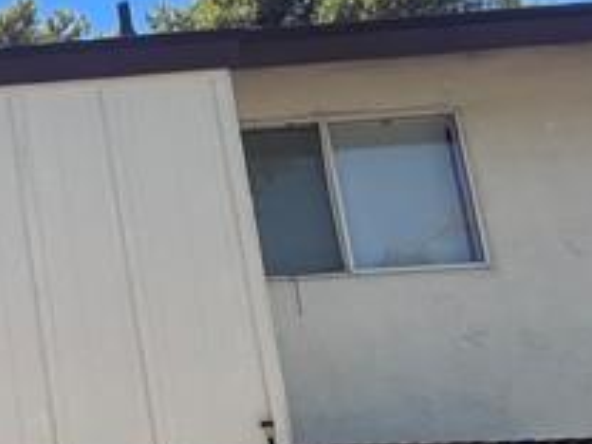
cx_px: -694
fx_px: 1095
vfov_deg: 22.3
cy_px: 418
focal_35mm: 64
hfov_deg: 17.2
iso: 32
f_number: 1.8
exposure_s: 1/927
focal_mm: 1.57
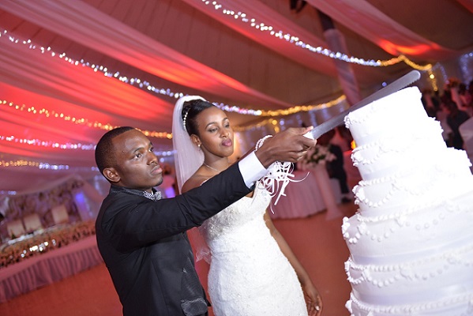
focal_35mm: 42
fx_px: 552
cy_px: 158
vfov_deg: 31.9
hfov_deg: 46.4
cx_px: 236
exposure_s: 1/80
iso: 640
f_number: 2.8
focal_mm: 42
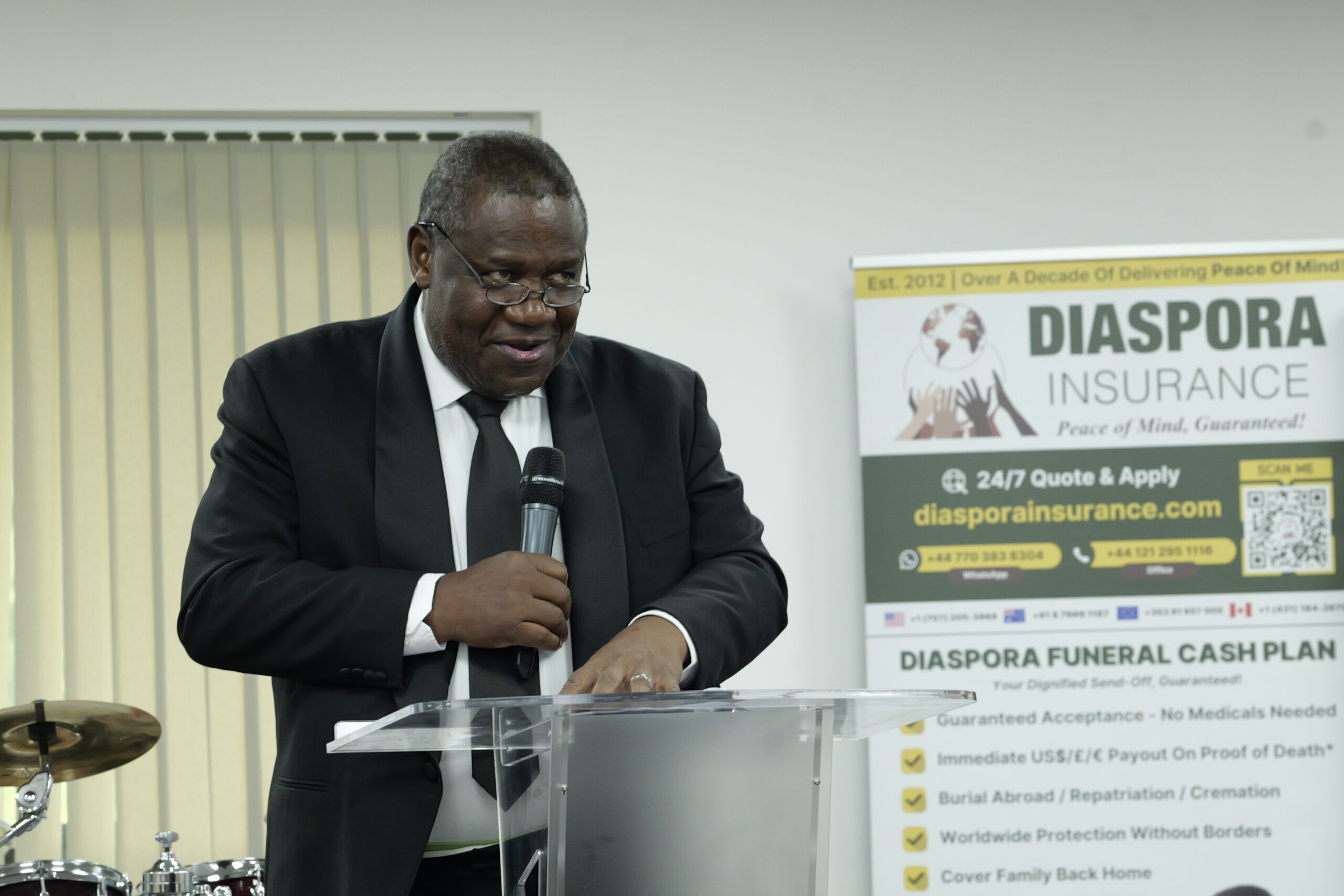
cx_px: 672
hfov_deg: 15.3
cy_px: 448
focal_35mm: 134
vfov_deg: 10.2
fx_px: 5003
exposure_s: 1/100
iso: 6400
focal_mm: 134
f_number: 9
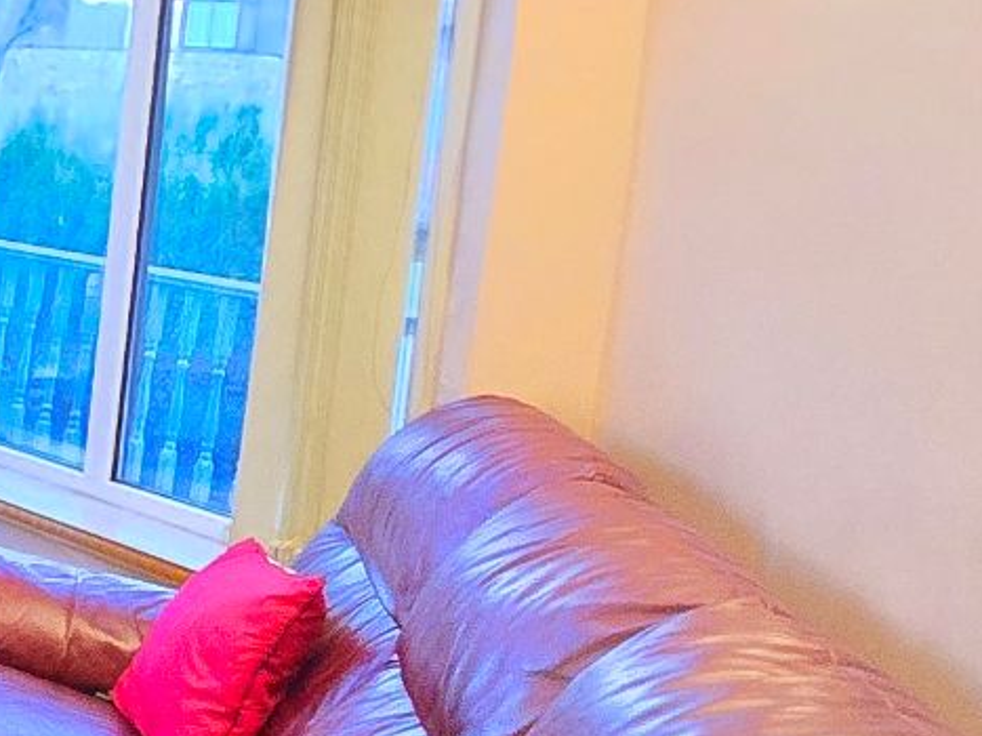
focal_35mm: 57
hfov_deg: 20.6
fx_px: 1617
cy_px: 250
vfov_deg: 25.5
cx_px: -868
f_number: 2.2
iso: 2500
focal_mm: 2.2
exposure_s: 1/25
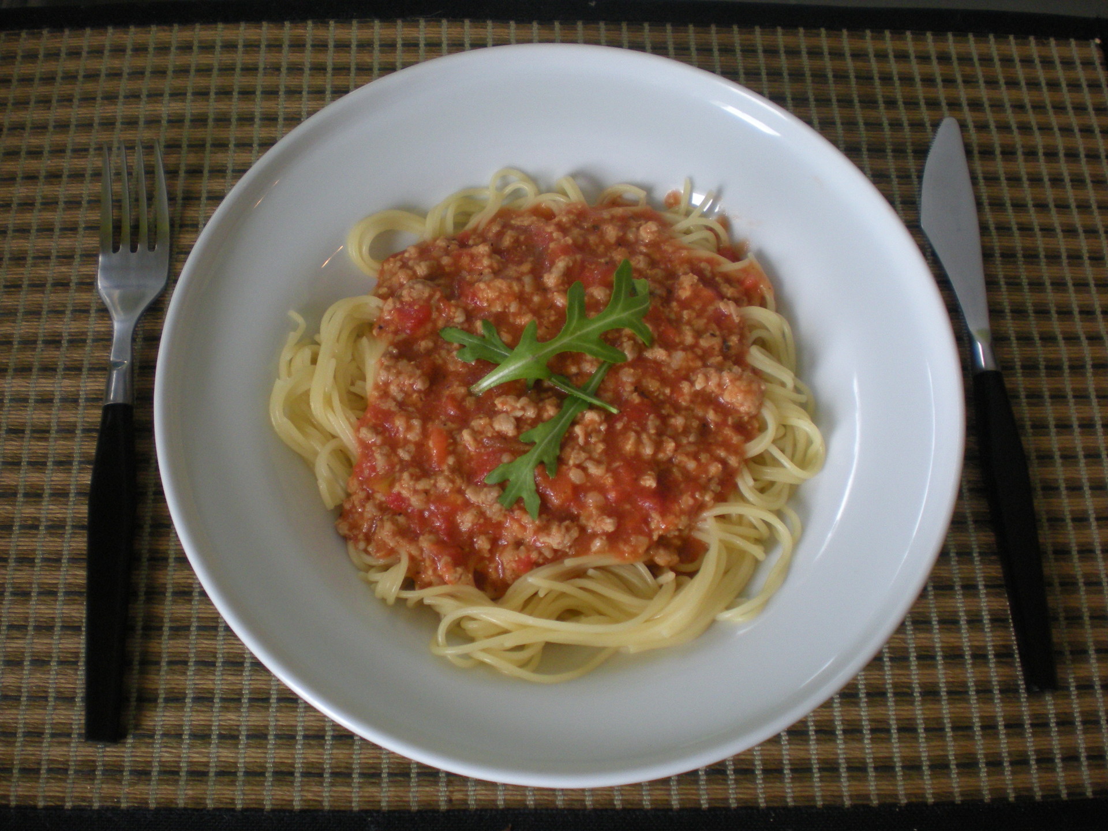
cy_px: 416
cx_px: 554
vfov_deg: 37.7
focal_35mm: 38
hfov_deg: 49.0
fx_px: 1216
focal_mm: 6.3
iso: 200
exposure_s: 1/34.8
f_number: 3.1
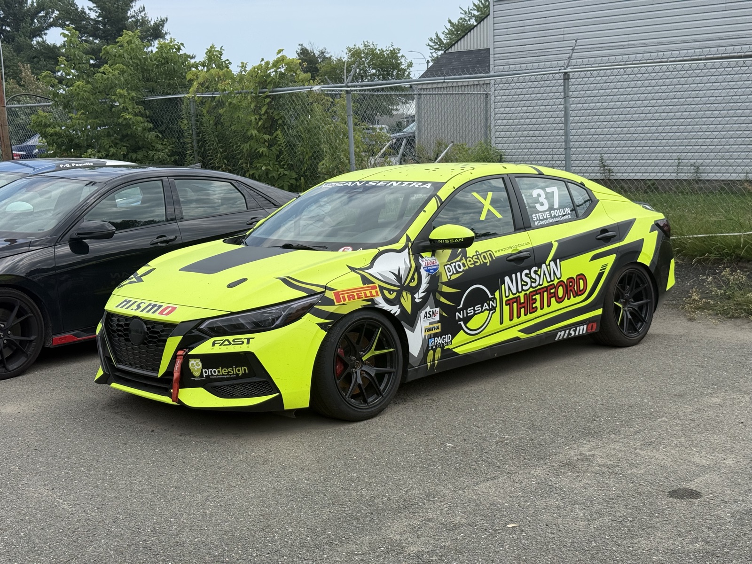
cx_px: 376
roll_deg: +2.3
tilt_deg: -6.0
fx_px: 1043
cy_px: 282
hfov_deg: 39.7
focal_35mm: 48
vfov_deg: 30.3
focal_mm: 6.76
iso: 64
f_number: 1.78
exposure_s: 1/3534
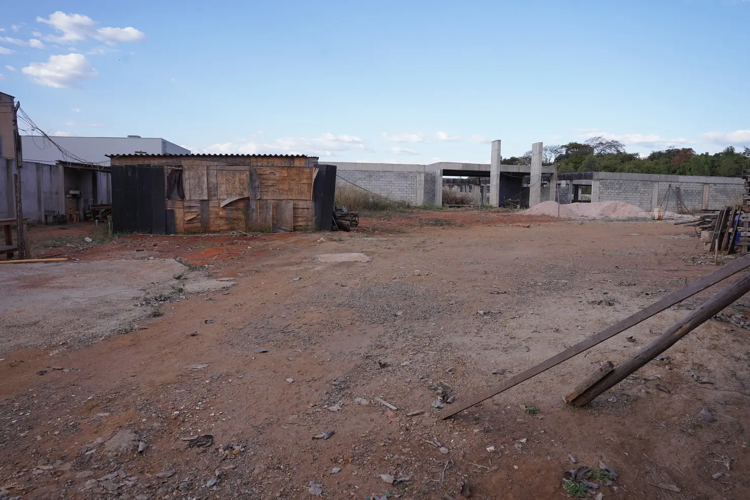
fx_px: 500
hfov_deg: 73.7
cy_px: 250
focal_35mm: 24
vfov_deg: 53.1
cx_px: 375
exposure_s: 1/200
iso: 200
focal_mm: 24
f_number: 7.1
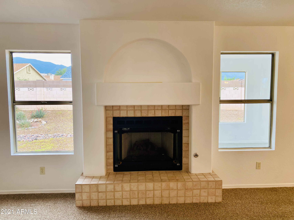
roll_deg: +0.2
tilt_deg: -5.1
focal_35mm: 26
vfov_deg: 53.1
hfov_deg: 67.3
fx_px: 221
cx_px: 147
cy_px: 110
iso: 100
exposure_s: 1/120
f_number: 1.8
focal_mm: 4.25
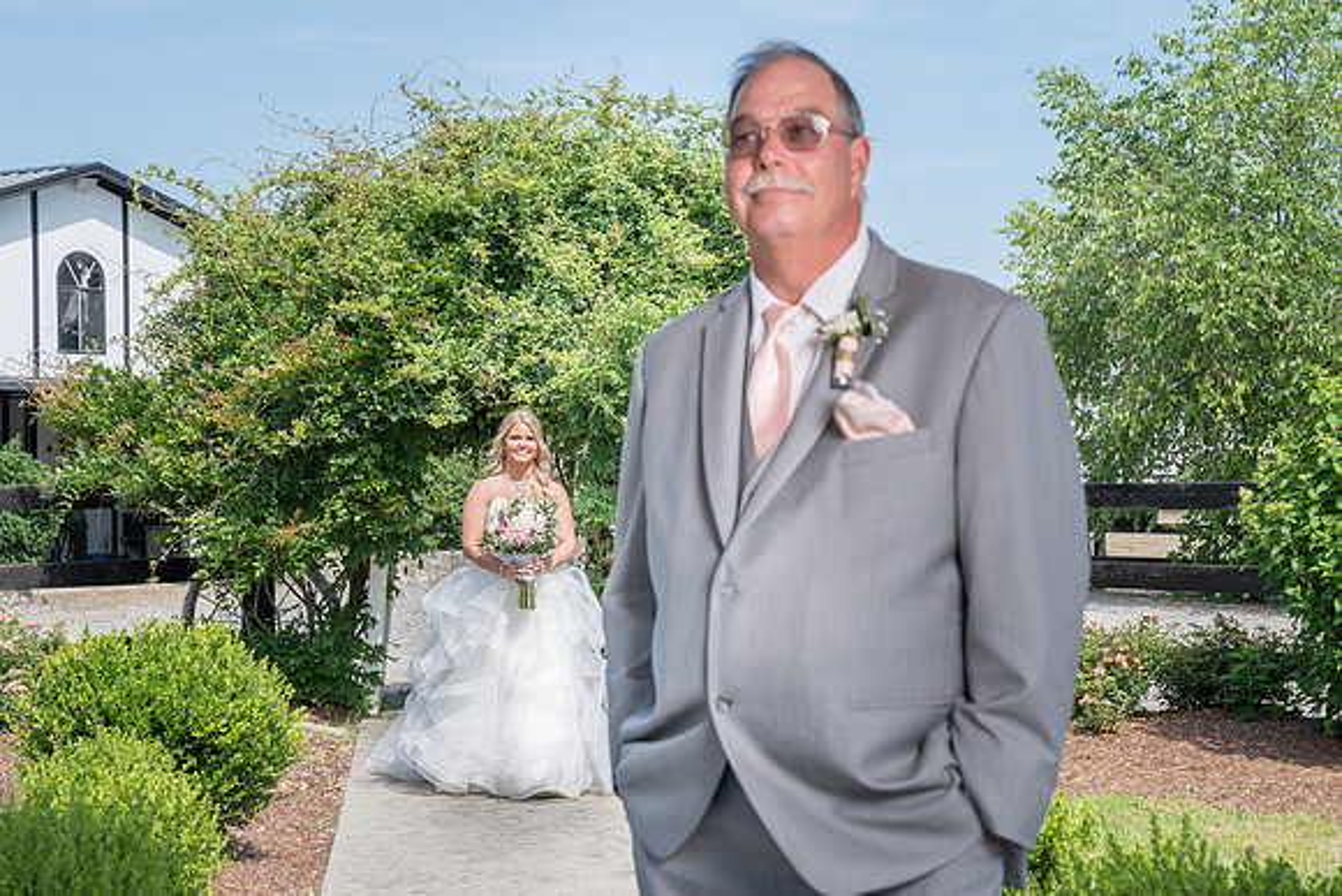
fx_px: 2498
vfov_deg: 20.3
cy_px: 462
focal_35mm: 67
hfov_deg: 30.1
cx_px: 650
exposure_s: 1/200
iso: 100
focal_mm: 65
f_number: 8
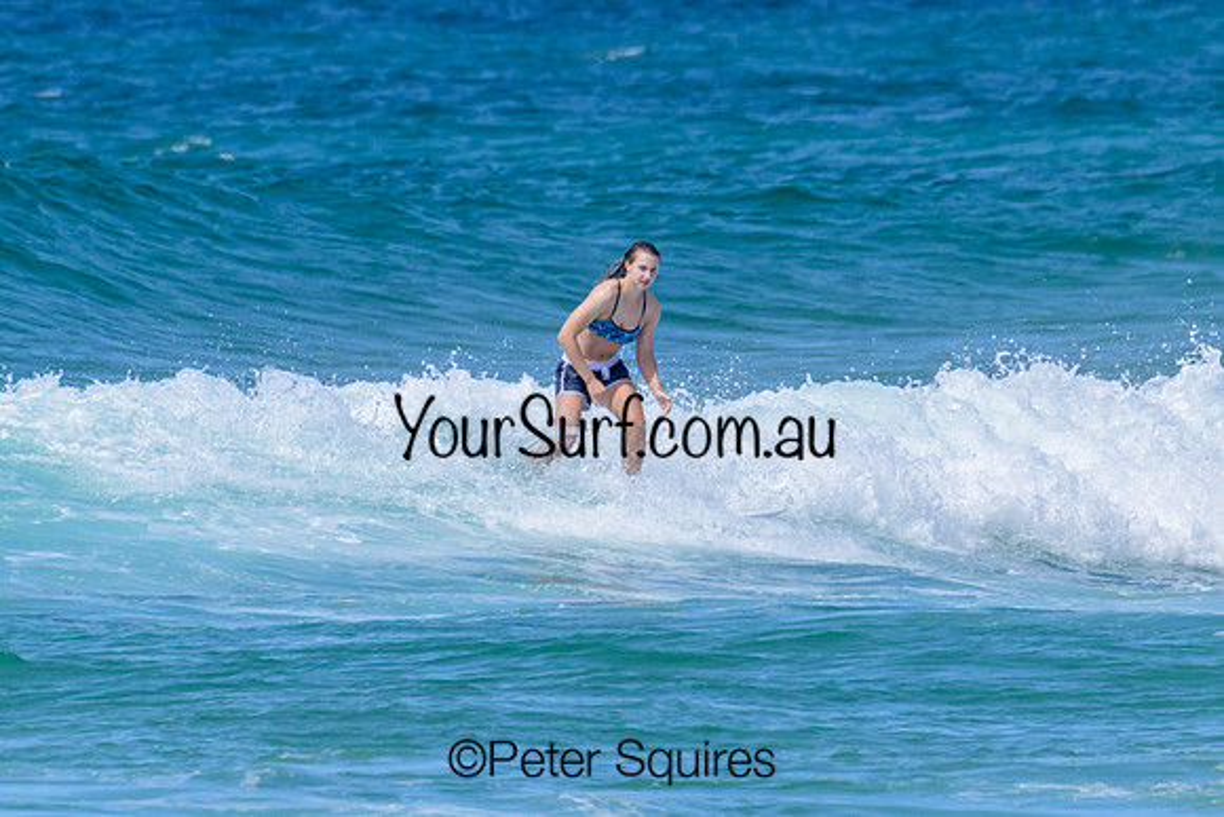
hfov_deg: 1.9
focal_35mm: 1087
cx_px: 652
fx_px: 36958
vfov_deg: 1.3
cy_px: 351
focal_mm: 800
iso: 1400
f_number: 16
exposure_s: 1/2000
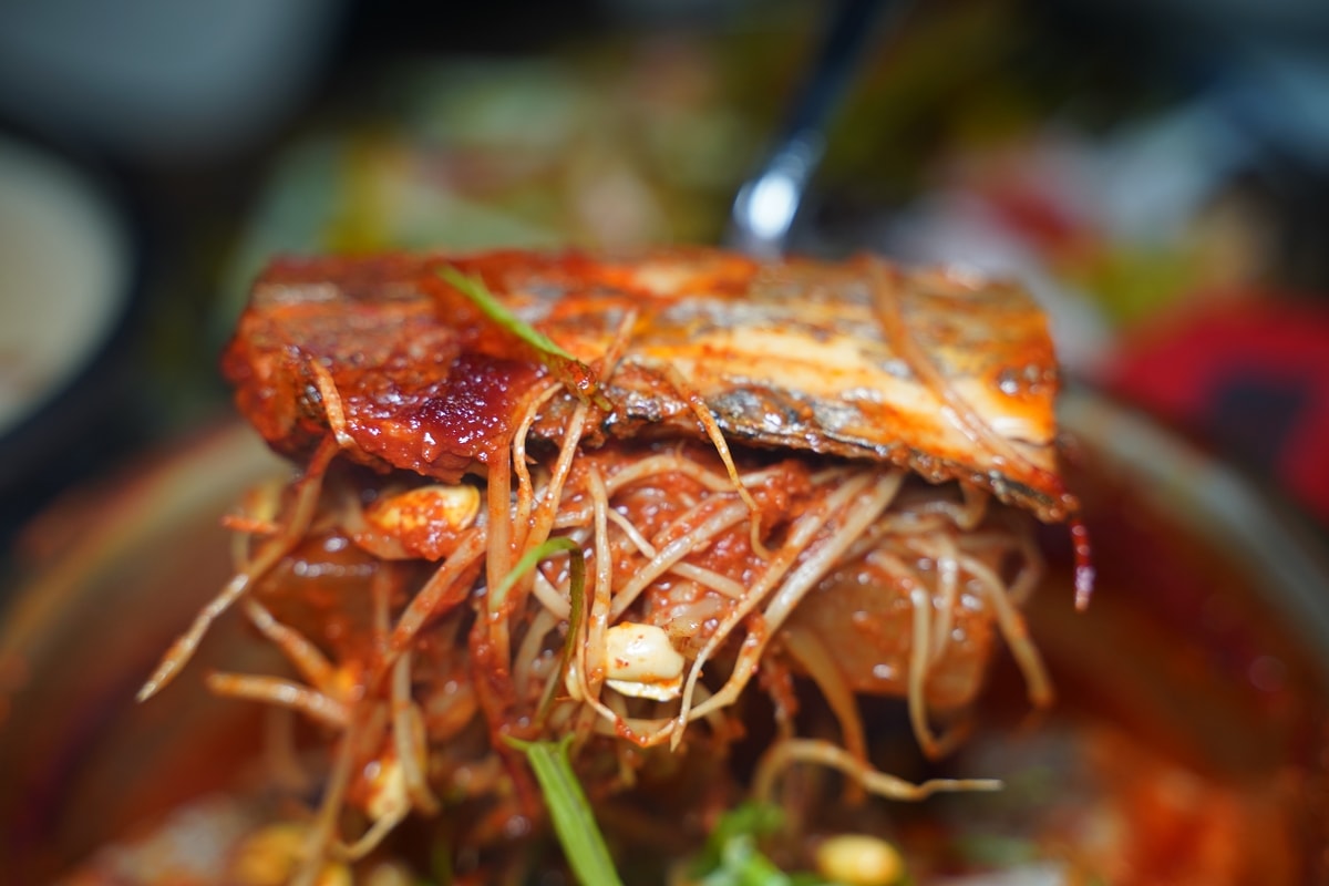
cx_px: 664
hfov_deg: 27.0
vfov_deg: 18.2
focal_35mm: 75
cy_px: 443
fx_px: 2769
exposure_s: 1/80
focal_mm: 75
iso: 500
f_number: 4
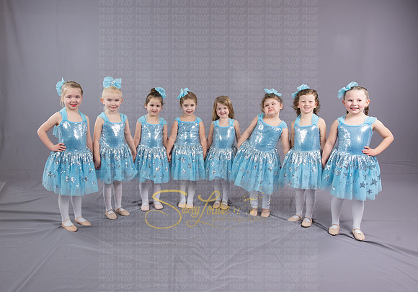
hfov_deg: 65.6
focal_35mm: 28
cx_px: 195
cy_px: 145
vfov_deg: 48.5
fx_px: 324
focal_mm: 24
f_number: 6.3
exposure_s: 1/125
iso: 2500
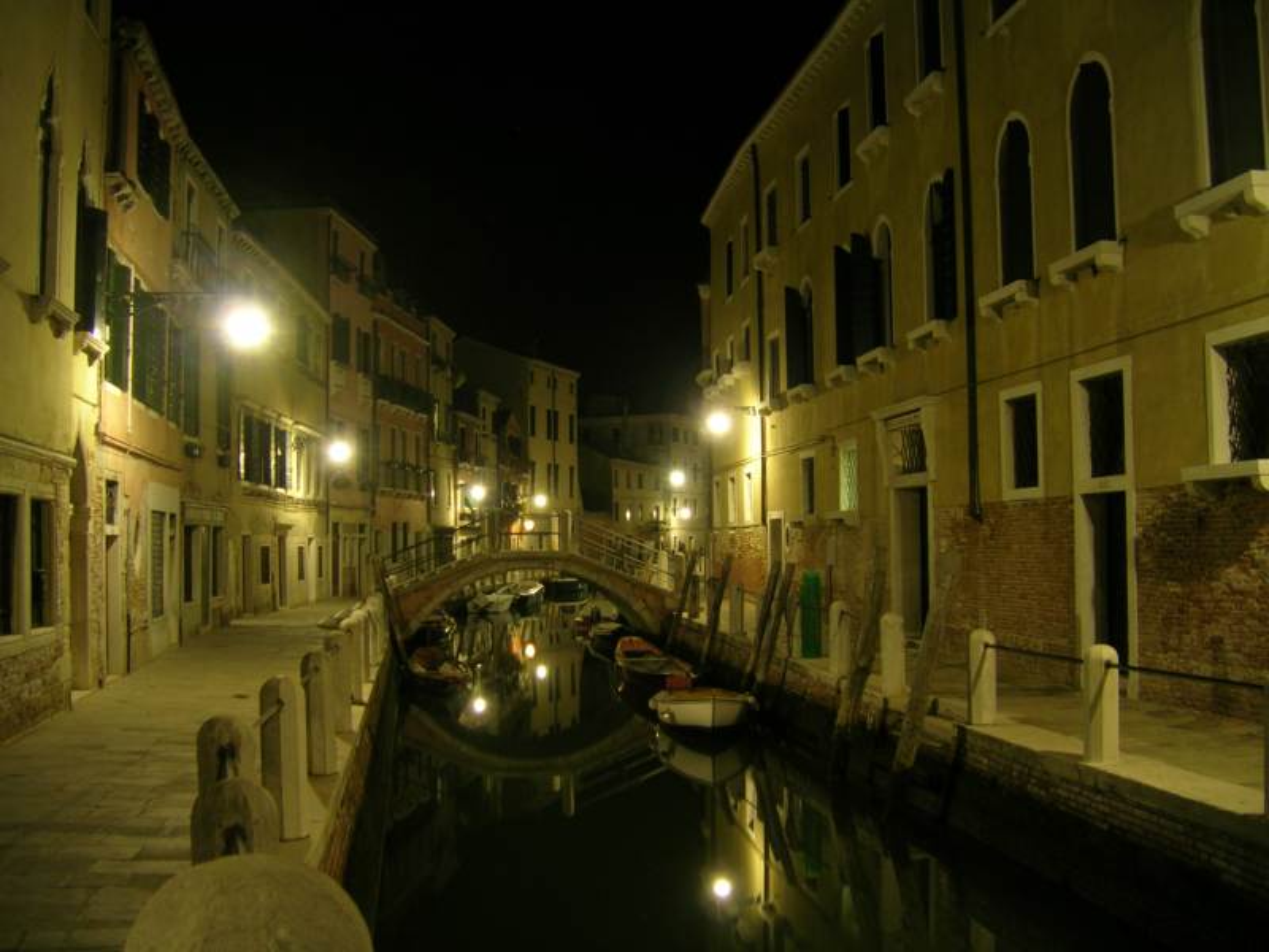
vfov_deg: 40.7
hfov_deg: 52.6
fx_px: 1283
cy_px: 476
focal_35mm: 35
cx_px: 634
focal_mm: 5.4
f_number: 2.8
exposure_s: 2
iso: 50
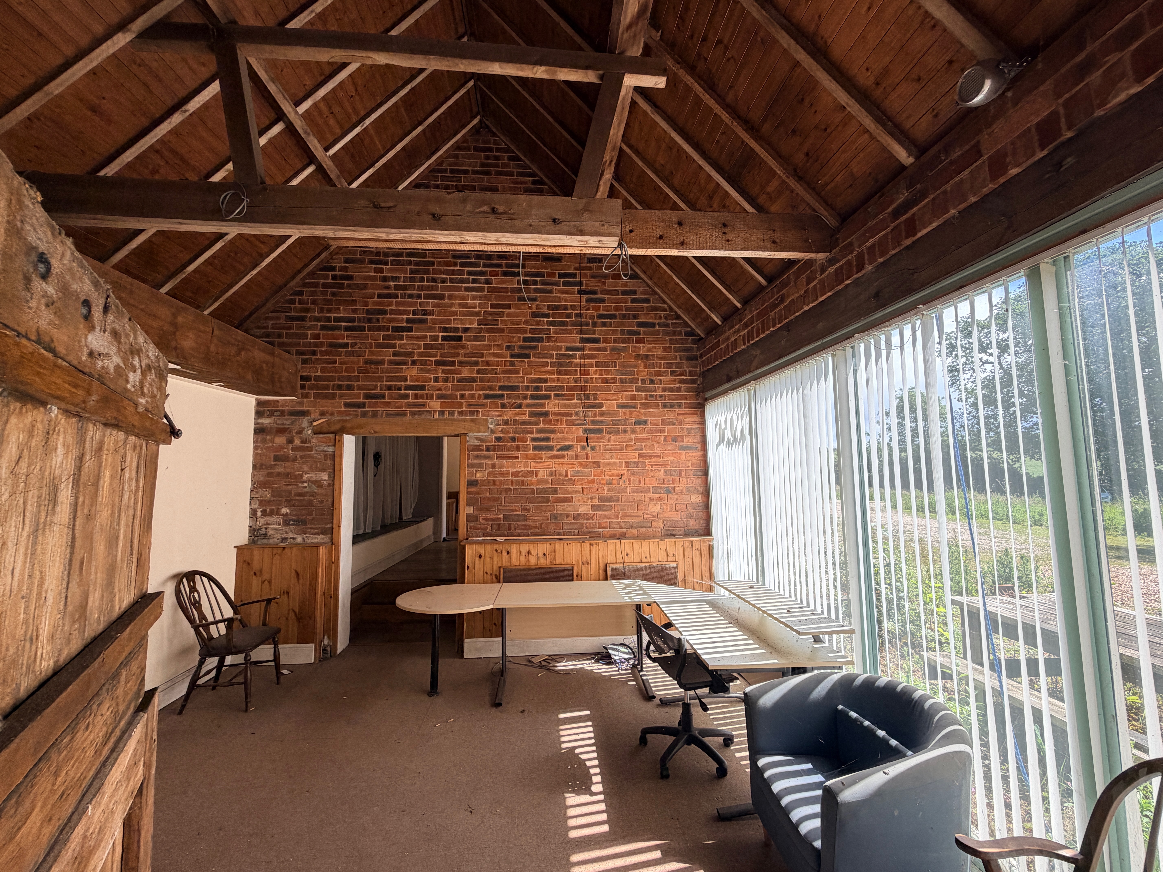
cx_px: 582
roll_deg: +0.9
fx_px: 470
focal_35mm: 14
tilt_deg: +4.9
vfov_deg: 85.7
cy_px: 436
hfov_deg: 102.1
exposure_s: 1/241
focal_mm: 2.22
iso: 40
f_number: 2.2
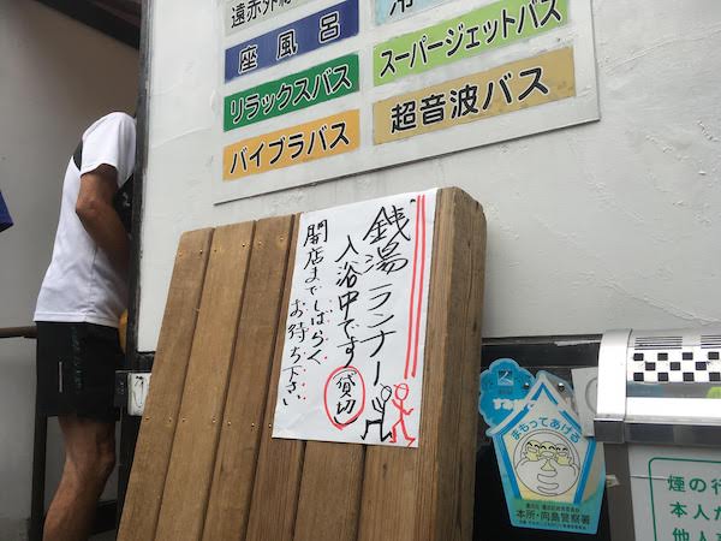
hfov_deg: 61.7
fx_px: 604
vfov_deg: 48.2
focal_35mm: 29
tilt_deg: +8.5
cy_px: 270
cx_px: 360
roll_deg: +1.0
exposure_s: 1/191
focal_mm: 4.15
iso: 25
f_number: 2.2
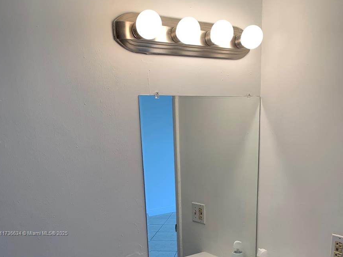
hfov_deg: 51.4
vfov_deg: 37.0
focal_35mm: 36
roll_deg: +2.0
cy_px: 234
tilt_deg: -14.9
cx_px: 173
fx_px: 357
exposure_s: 1/120
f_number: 1.8
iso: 50
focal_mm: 4.25
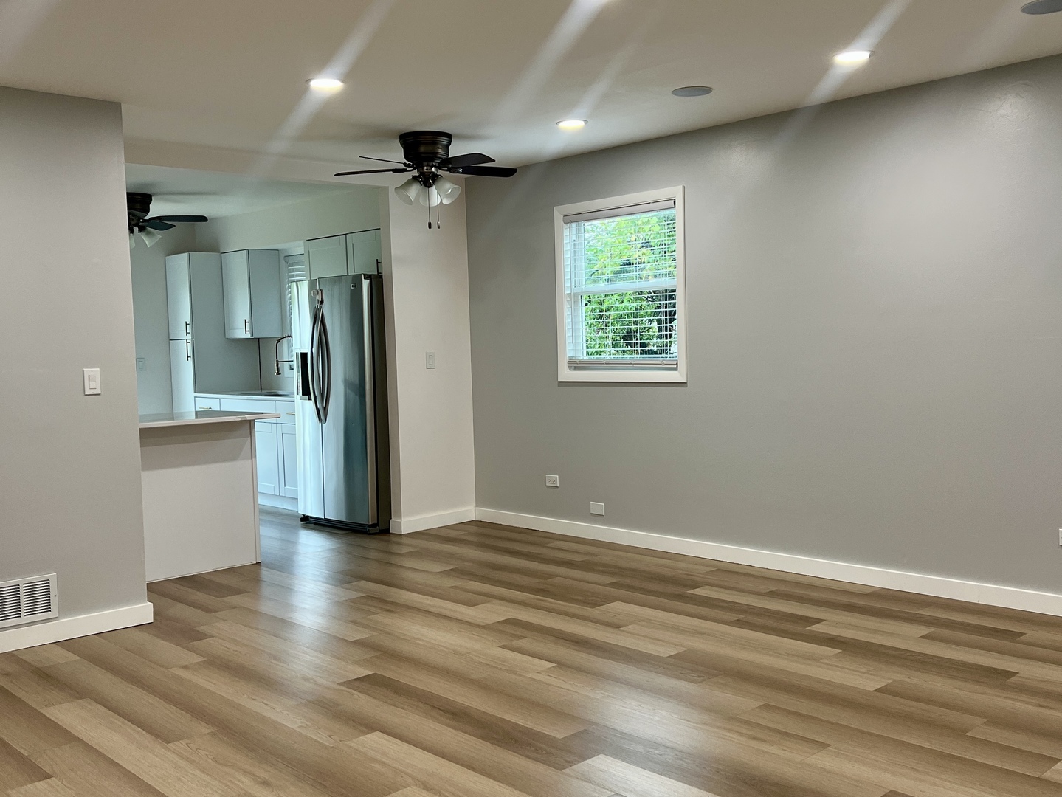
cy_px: 398
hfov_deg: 67.3
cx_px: 531
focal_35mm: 26
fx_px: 798
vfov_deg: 53.1
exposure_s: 1/120
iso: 100
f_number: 1.5
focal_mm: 5.7
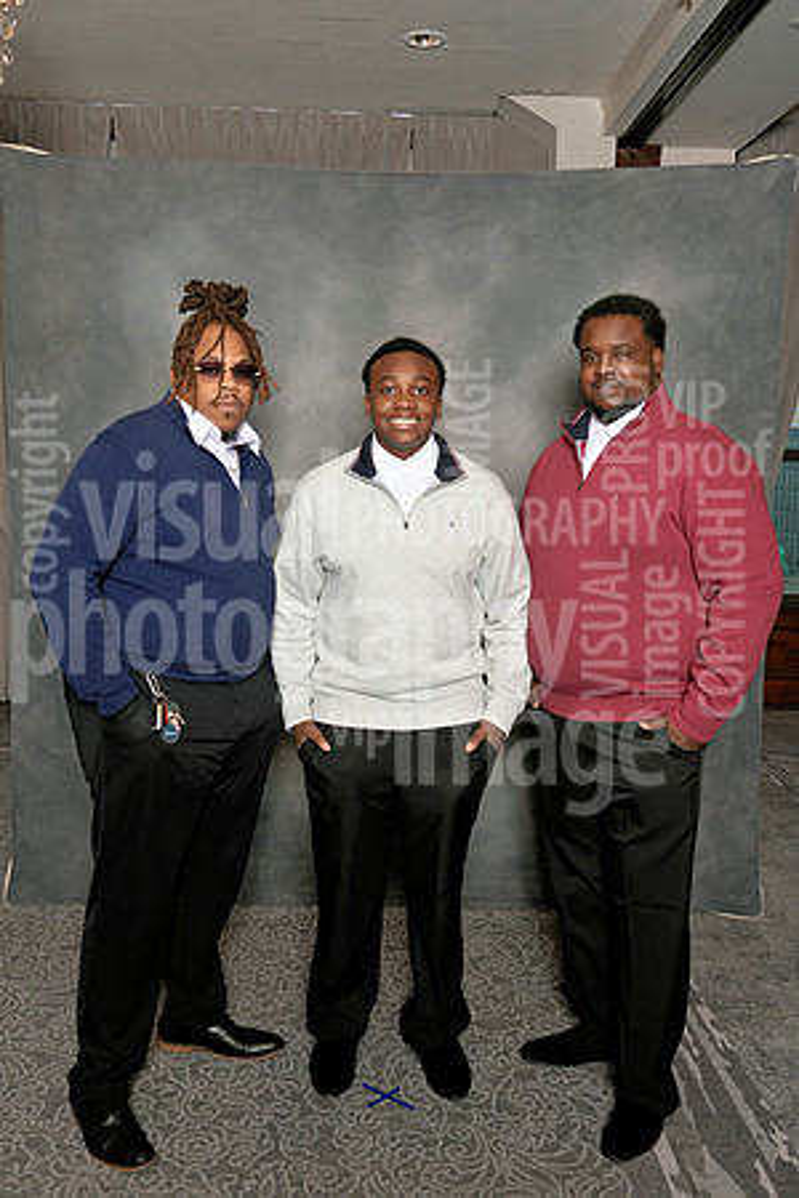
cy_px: 599
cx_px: 400
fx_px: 1148
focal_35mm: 34
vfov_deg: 55.1
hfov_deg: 38.4
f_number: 6.3
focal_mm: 23
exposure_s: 1/80
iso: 100
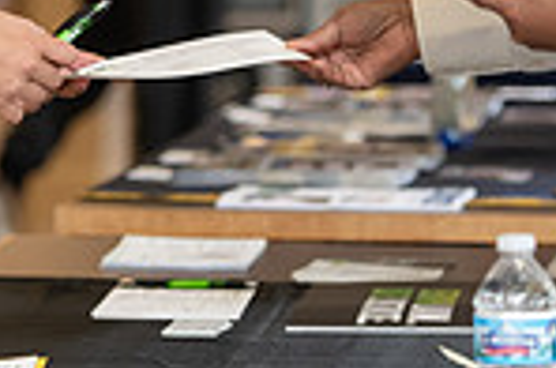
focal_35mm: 385
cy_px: -66
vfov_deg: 3.5
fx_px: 5933
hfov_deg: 5.4
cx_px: 0
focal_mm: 98
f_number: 3.2
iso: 1000
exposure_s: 1/200
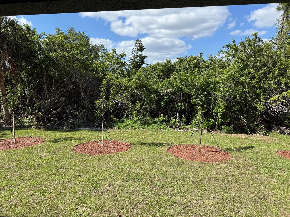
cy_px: 108
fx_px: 201
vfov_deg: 56.8
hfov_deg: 71.6
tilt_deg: -6.1
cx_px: 145
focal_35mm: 24
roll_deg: +0.1
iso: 80
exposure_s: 1/2801
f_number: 1.78
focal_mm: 6.76
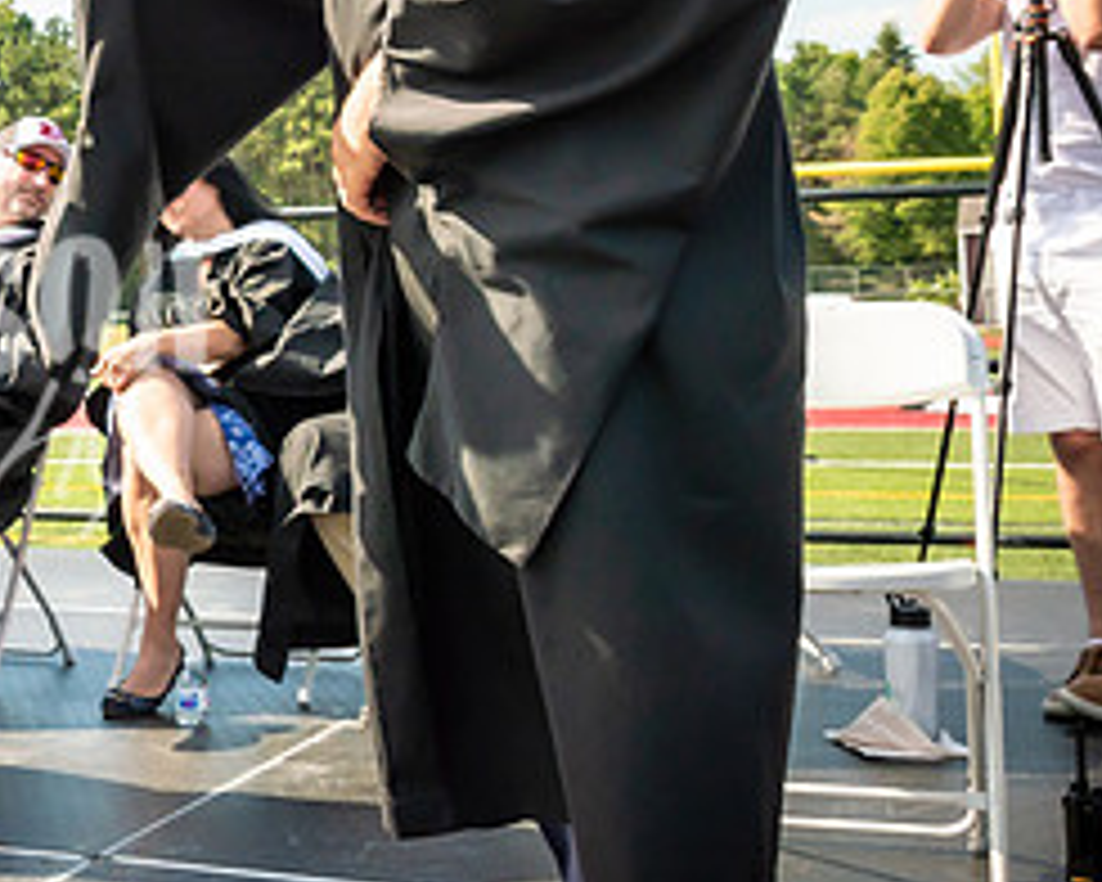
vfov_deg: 22.7
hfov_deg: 26.7
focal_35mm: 66
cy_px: 135
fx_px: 2153
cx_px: -70
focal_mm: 17
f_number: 7.1
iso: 200
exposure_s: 1/800
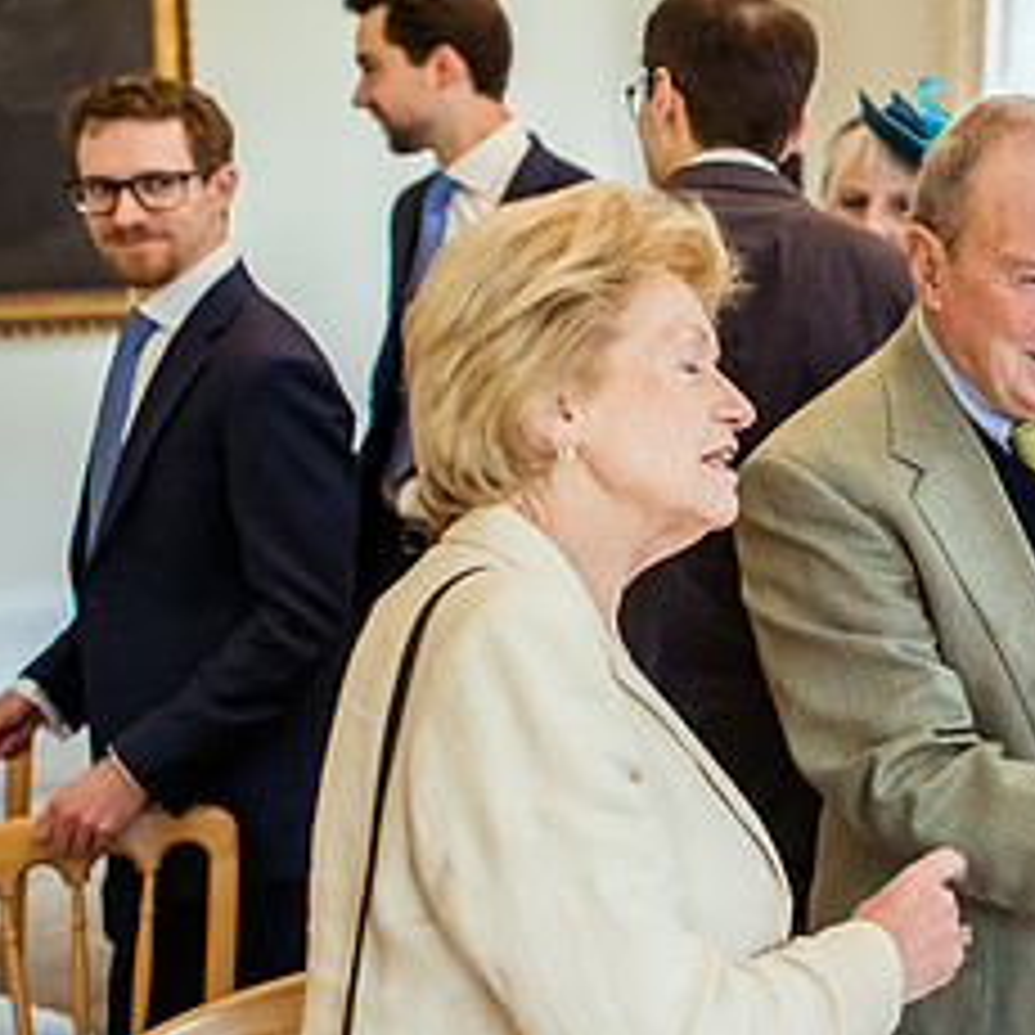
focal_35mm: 75
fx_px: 2537
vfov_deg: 23.0
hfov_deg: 21.5
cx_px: 1215
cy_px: 434
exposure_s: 1/800
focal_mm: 35
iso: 1000
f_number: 3.2
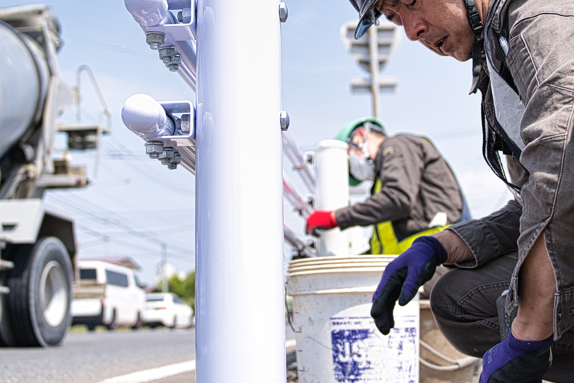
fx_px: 905
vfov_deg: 23.8
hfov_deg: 35.1
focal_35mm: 57
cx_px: 330
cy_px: 148
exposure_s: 1/1000
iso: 100
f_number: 2.8
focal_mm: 29.4
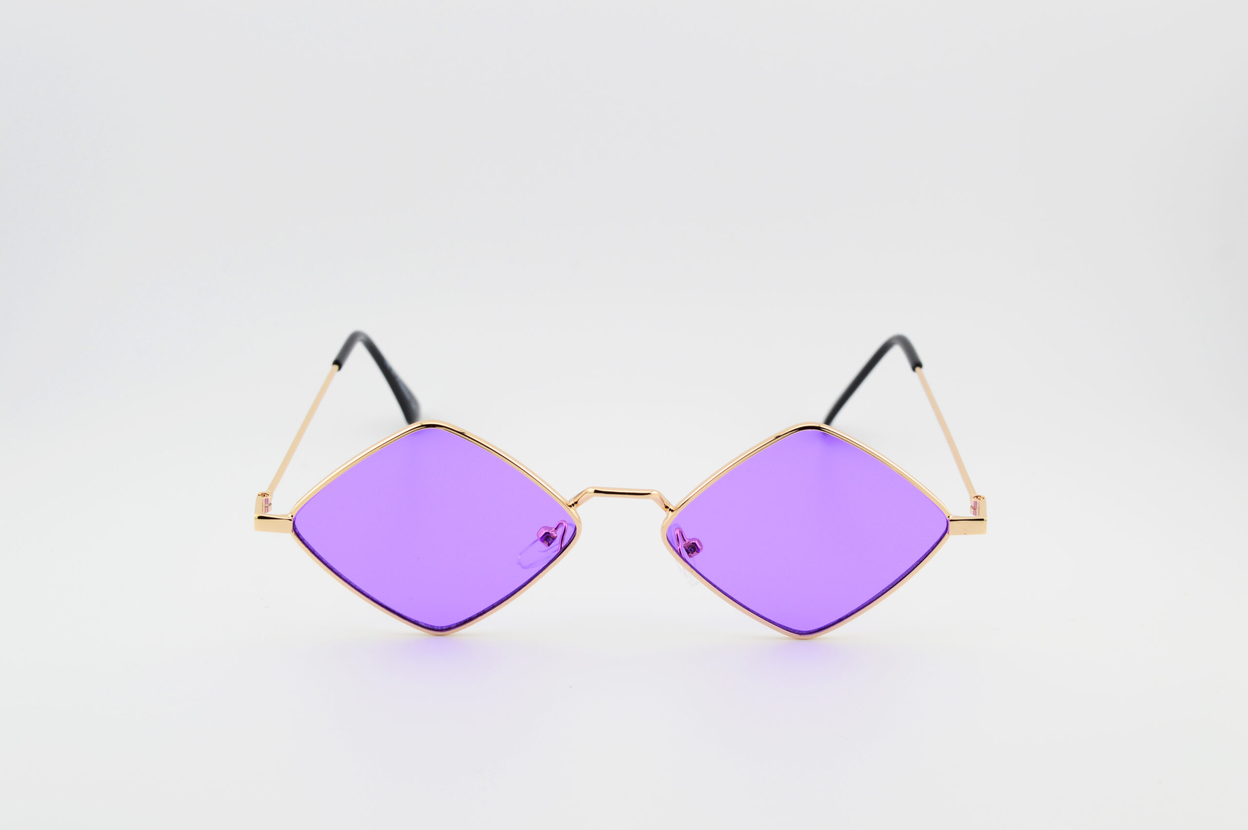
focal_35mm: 60
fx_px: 2078
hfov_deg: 33.4
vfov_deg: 22.6
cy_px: 415
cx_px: 624
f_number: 11
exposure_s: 1/125
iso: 200
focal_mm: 40
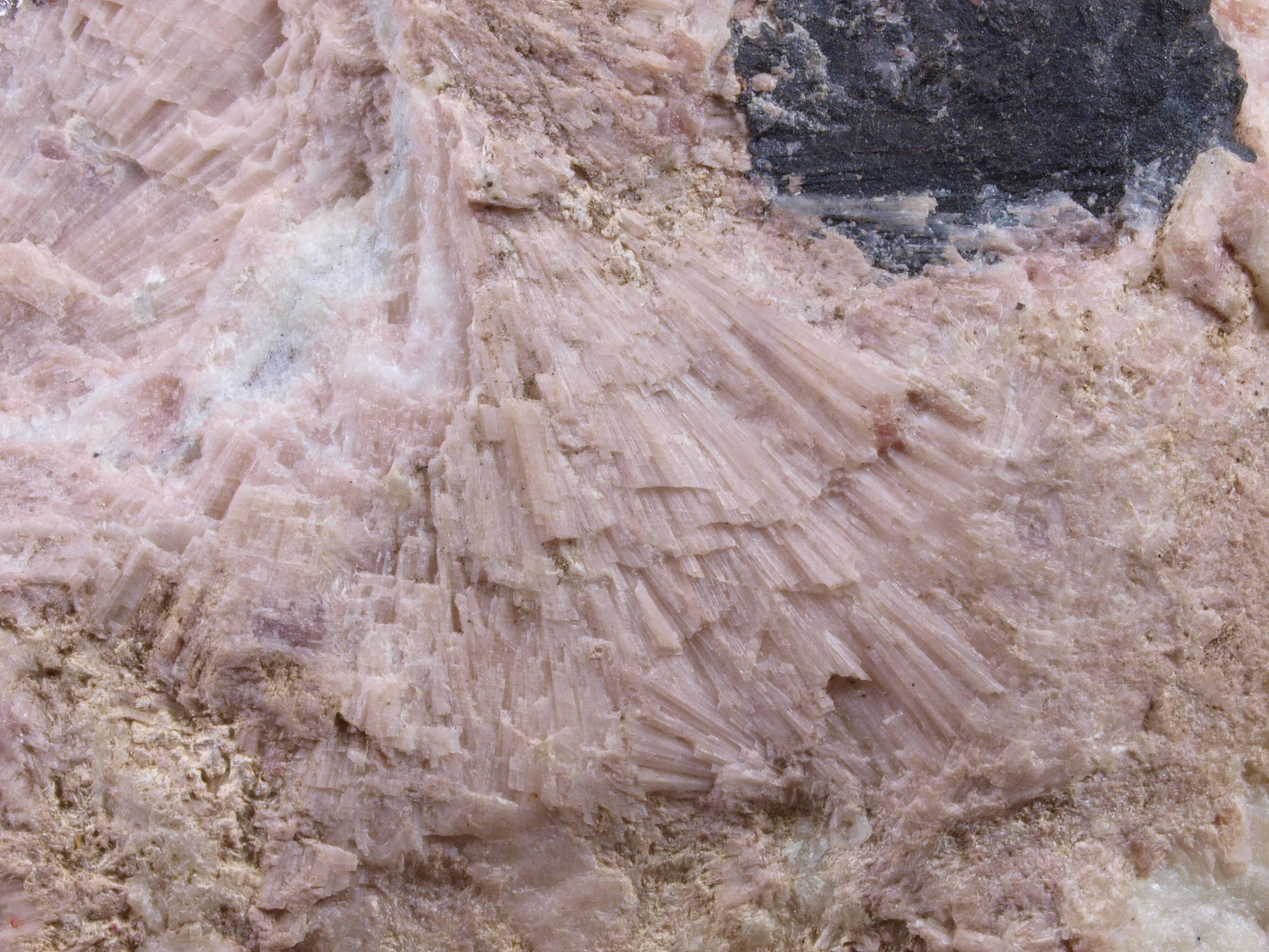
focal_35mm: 100
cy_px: 476
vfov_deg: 14.8
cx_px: 634
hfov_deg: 19.6
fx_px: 3666
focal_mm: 50
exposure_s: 1/3
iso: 200
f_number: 22
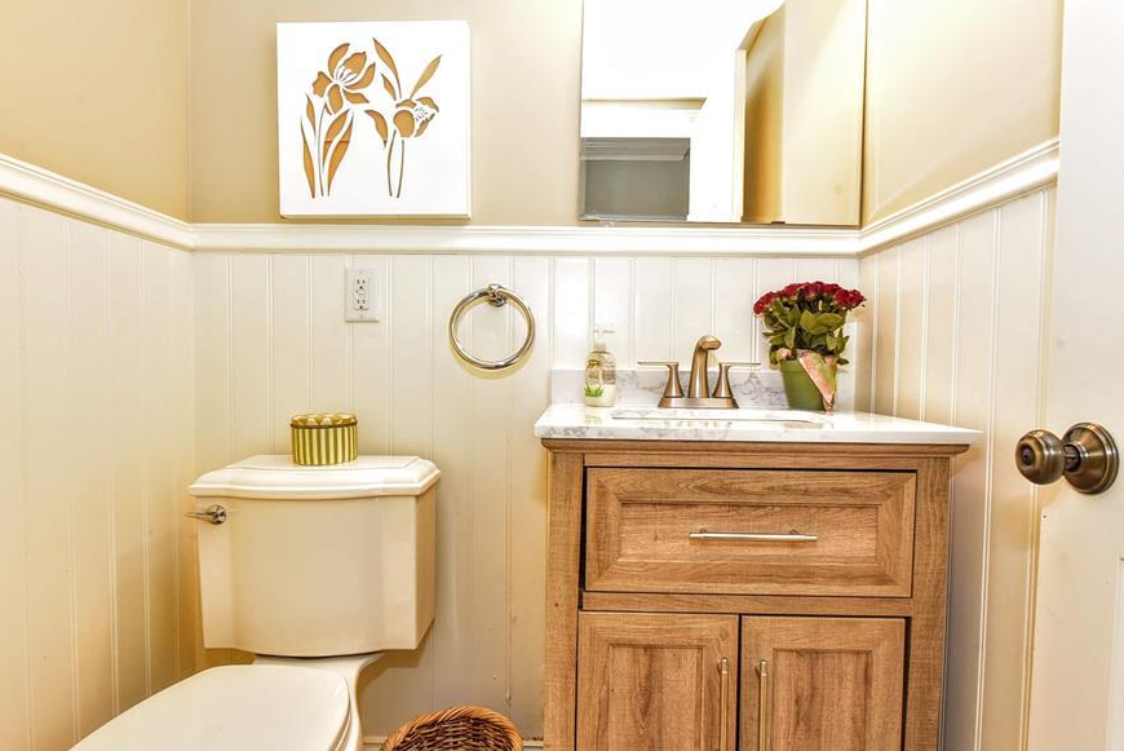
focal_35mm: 20
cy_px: 385
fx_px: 625
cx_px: 565
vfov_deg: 62.0
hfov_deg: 83.9
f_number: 10
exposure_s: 1/13
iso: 1000
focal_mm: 17
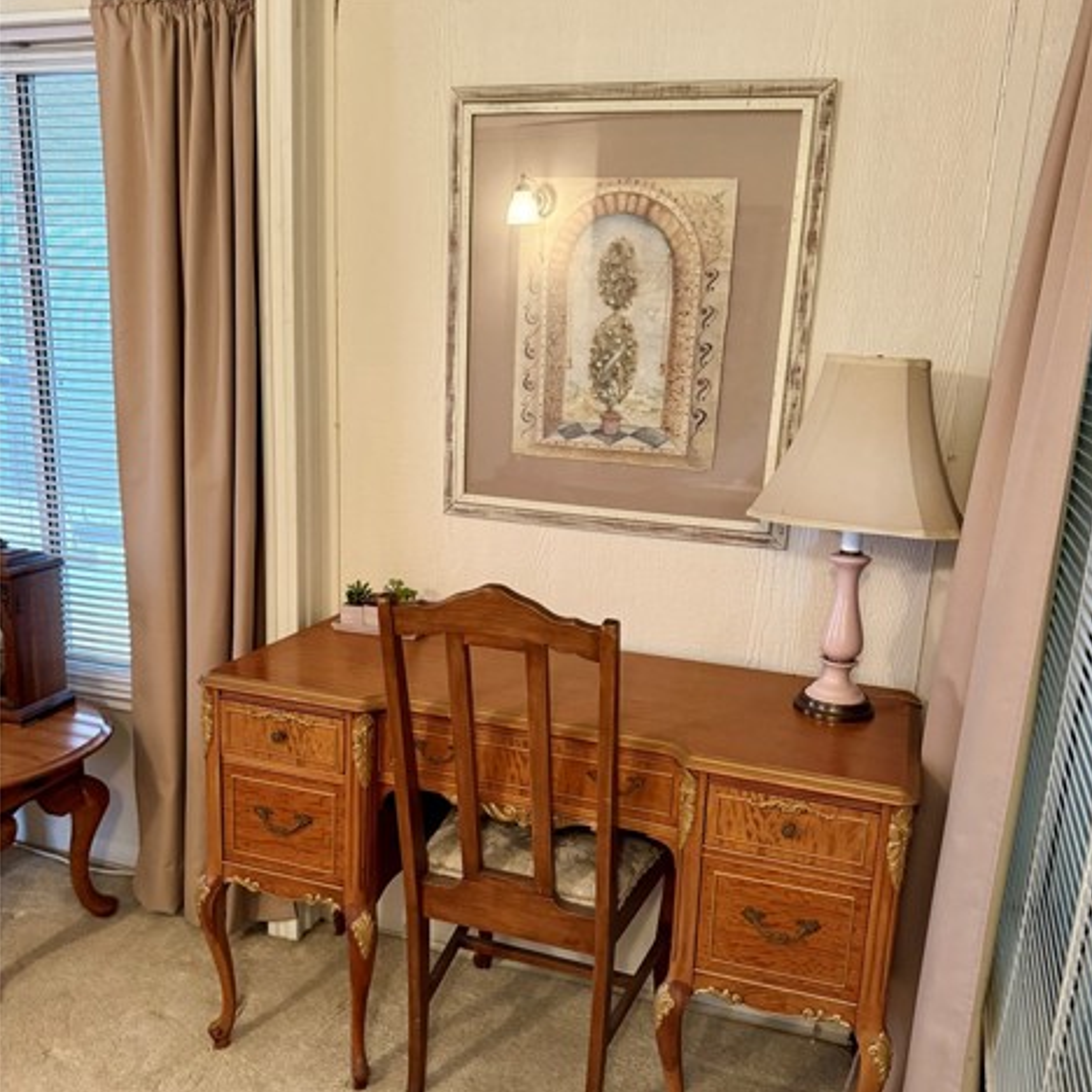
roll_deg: -2.6
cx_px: 558
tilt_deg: -13.8
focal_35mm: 29
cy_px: 588
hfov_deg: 55.6
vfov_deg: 55.6
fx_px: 1035
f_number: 1.78
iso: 640
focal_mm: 6.76
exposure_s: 1/60
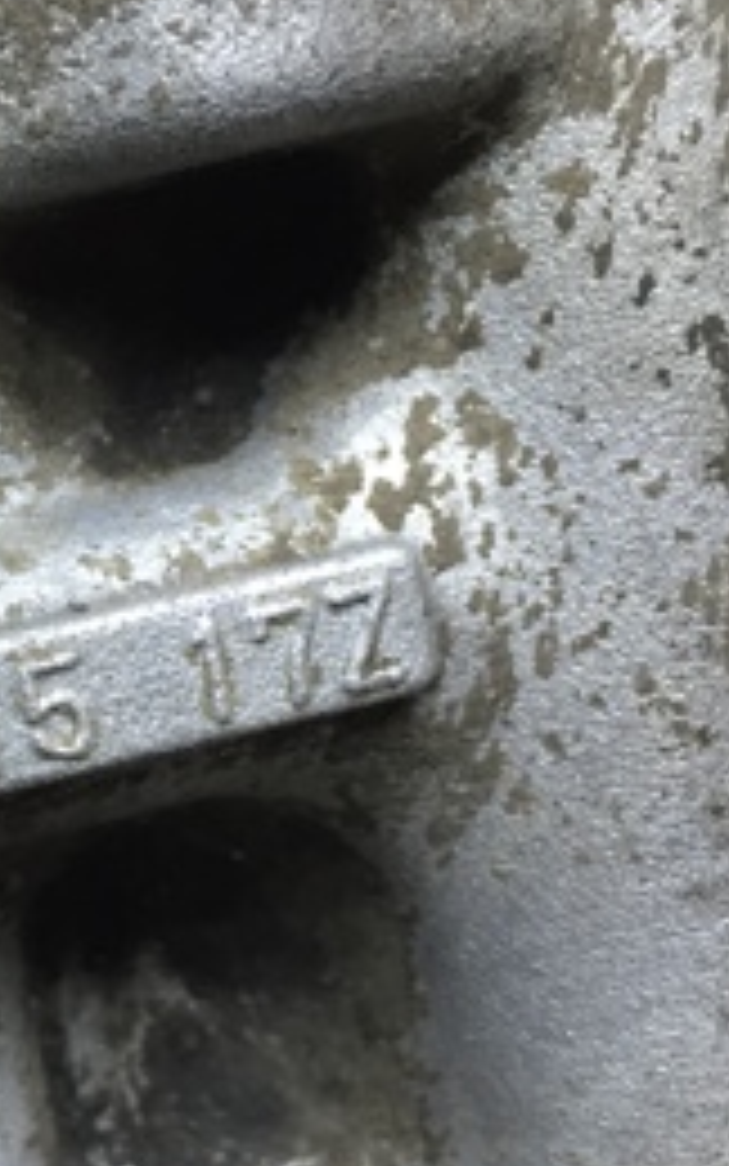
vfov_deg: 27.1
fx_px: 2415
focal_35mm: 76
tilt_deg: -41.8
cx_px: -176
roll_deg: +4.6
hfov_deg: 16.4
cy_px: 648
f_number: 2.2
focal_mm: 4.15
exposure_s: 1/33
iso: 80
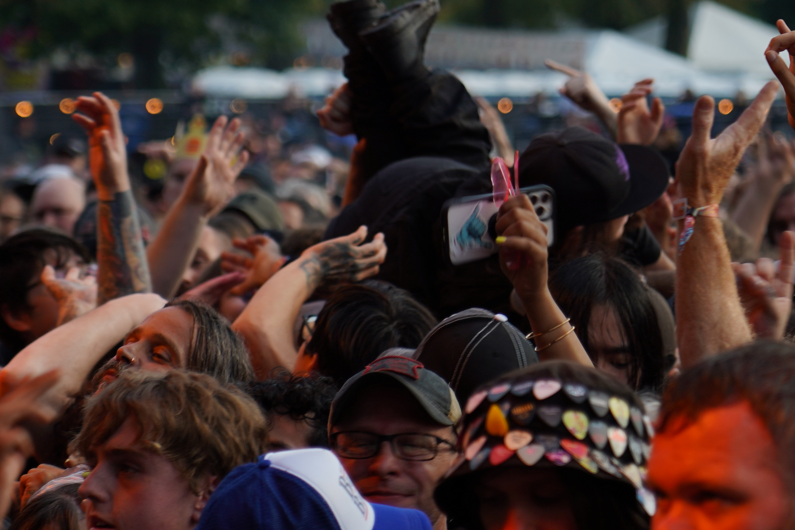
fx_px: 4969
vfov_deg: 6.1
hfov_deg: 9.1
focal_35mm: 225
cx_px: 390
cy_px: 236
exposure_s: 1/125
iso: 100
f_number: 4
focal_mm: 105
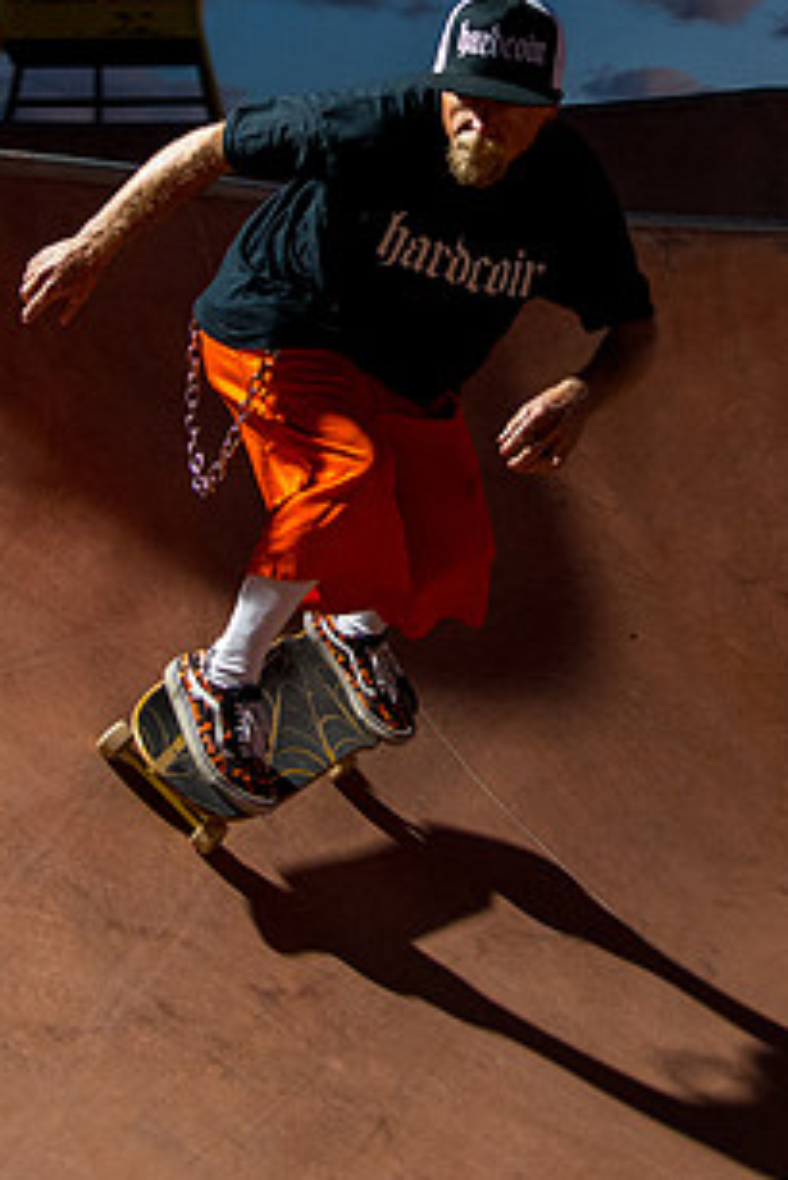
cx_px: 398
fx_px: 2427
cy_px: 229
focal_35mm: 74
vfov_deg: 26.8
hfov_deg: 18.4
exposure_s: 1/200
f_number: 4
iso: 5000
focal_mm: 28
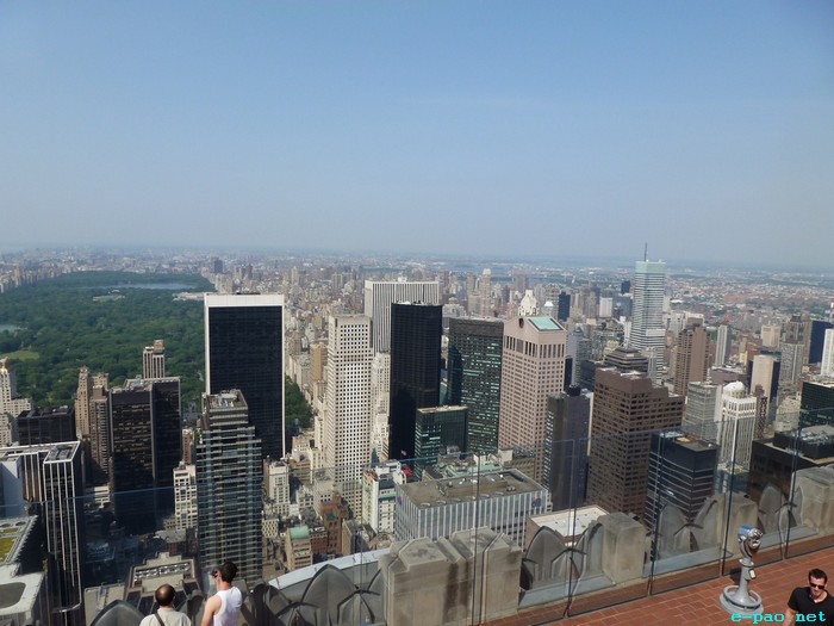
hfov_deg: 71.6
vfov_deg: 56.8
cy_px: 313
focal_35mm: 24
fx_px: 578
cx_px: 417
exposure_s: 1/500
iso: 100
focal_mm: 4.3
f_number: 5
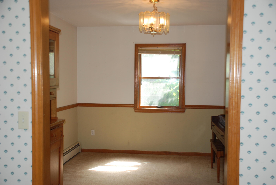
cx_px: 138
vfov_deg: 34.3
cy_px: 92
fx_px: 299
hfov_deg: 49.5
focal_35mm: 39
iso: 200
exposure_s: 1/60
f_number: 4
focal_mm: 26
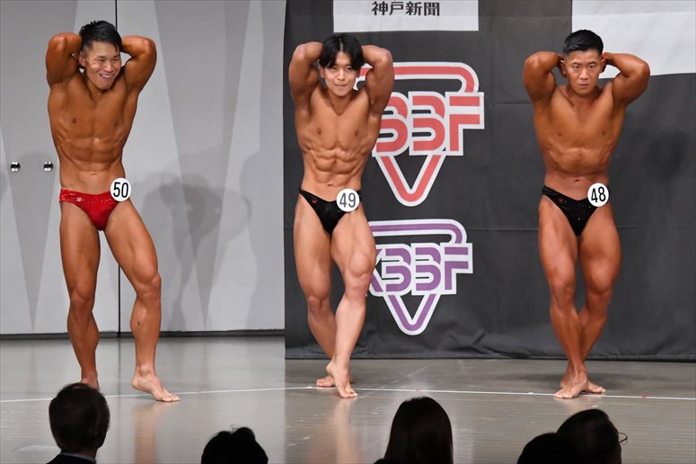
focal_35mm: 225
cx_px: 348
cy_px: 232
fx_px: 4348
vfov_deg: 6.1
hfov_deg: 9.2
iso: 6400
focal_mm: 150
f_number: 5.6
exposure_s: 1/400
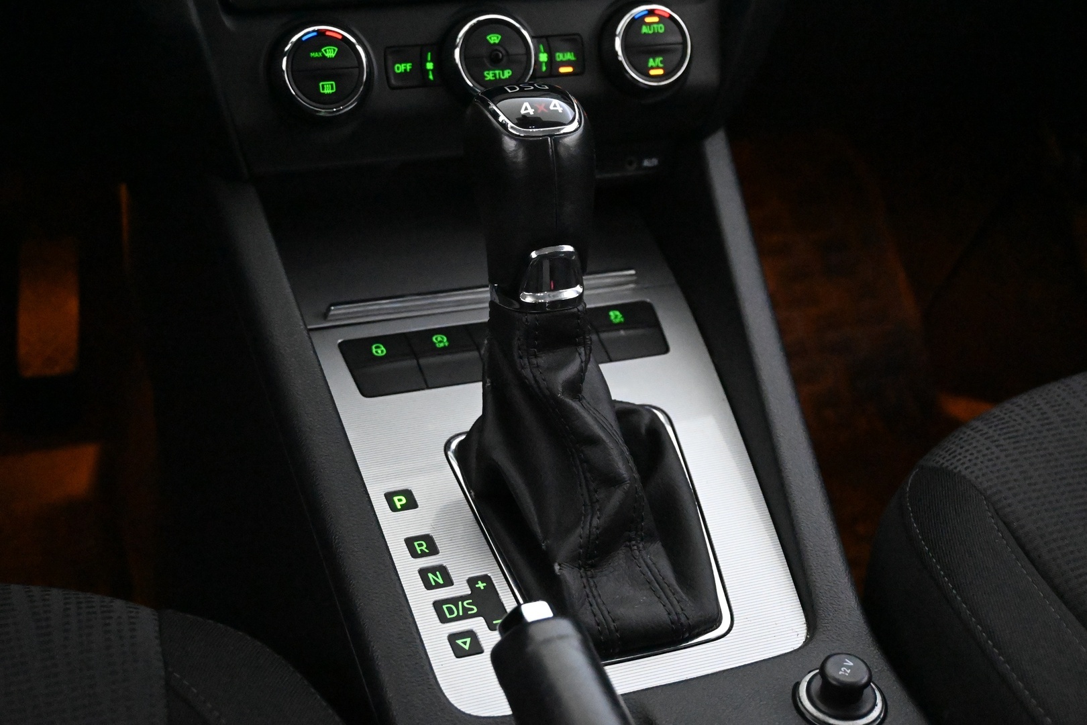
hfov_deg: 40.5
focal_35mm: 49
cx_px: 544
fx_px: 1472
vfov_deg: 27.7
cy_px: 362
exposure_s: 1/50
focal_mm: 32.5
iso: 16000
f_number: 5
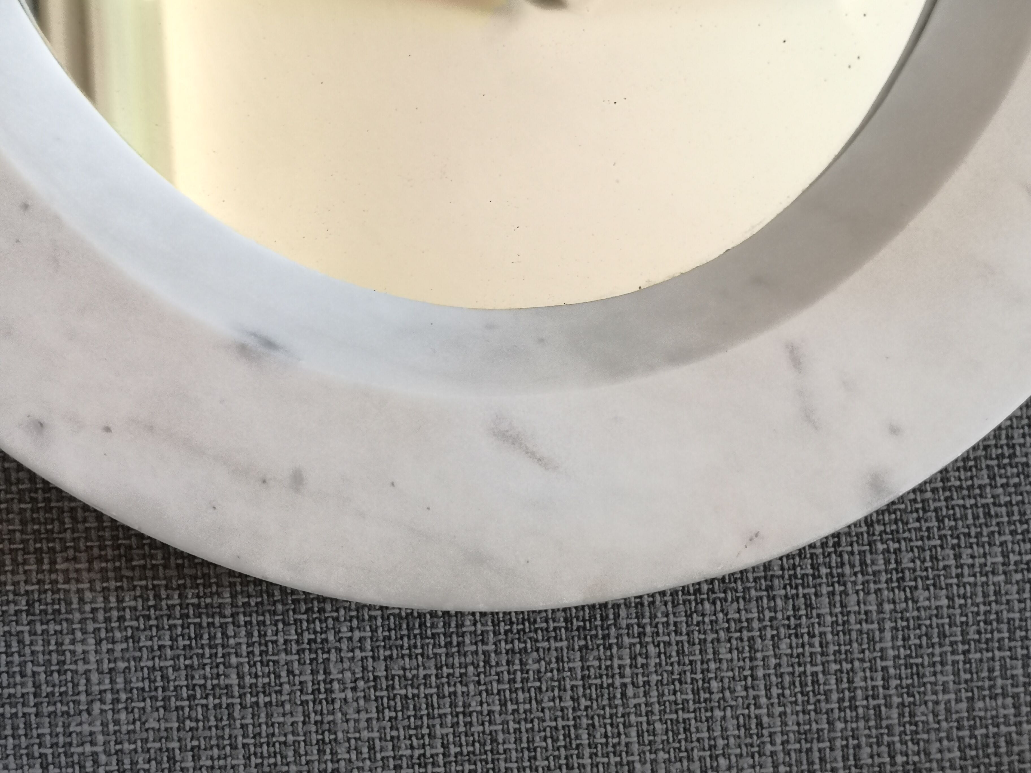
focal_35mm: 48
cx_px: 516
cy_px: 386
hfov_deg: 39.7
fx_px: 1430
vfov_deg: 30.3
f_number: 1.8
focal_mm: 5.58
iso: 160
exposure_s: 1/45
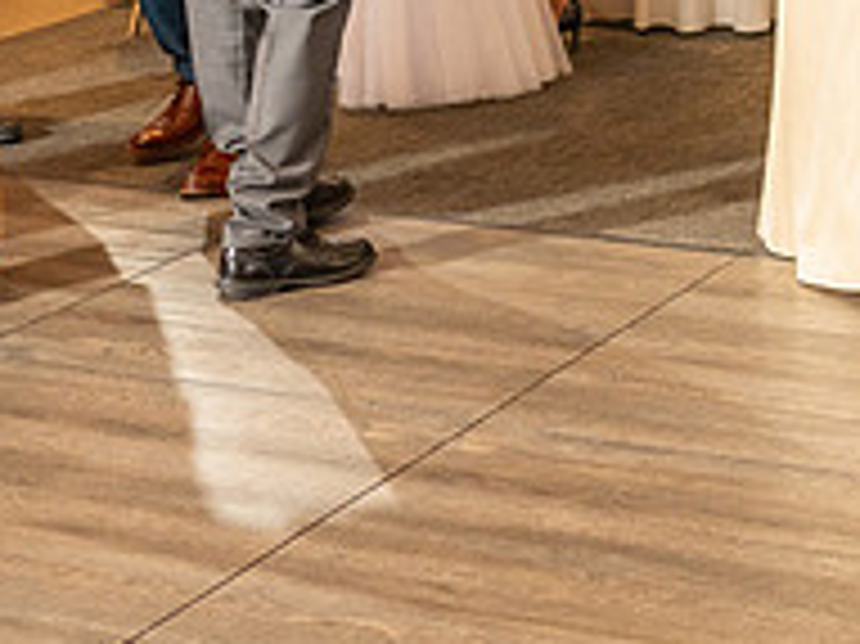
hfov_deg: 17.4
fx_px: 2756
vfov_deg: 12.9
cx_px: 824
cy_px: -160
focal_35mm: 111
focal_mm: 38
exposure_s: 1/160
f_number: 3.5
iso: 800
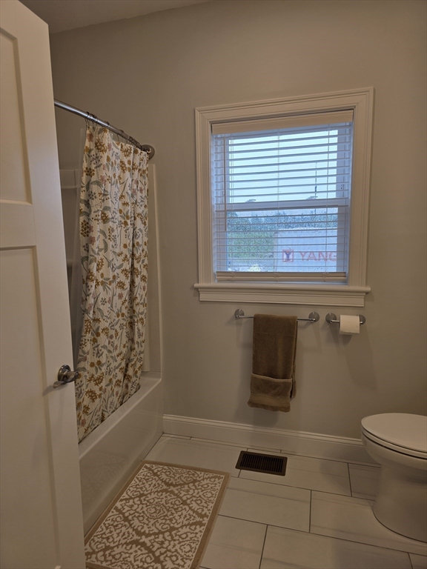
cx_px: 214
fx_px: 378
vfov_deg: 73.9
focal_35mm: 23
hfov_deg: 58.9
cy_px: 284
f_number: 1.7
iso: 25
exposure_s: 1/120
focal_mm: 6.3
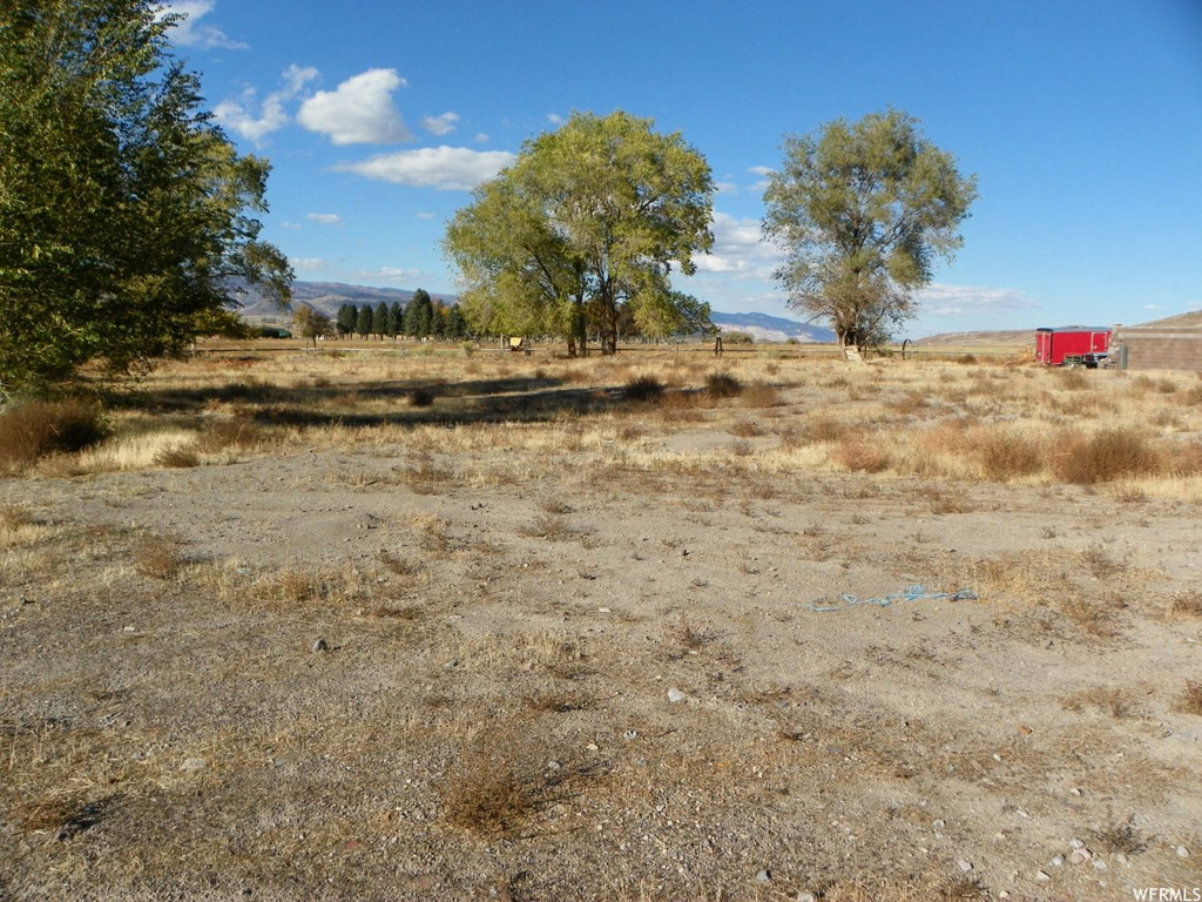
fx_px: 903
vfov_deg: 53.1
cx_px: 601
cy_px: 451
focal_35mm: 26
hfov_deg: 67.3
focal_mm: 4.6
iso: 64
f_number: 5.6
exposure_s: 1/500
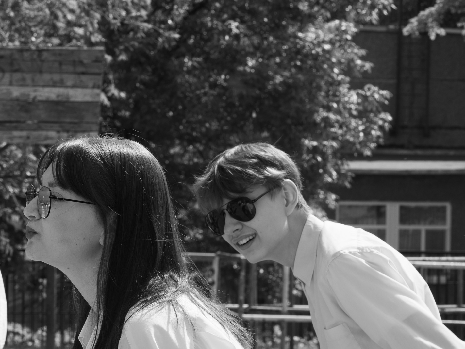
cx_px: 51
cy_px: 278
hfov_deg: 13.3
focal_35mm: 147
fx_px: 1975
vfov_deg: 10.1
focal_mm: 85
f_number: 13
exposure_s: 1/125
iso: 160
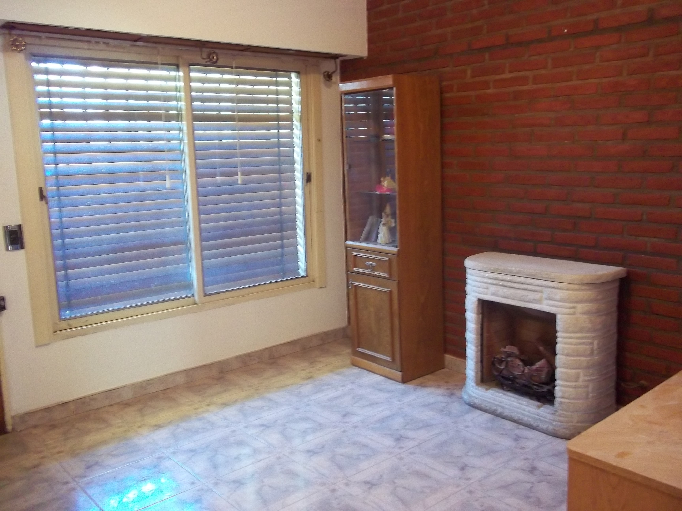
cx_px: 341
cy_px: 256
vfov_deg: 44.2
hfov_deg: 56.8
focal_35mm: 32
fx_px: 630
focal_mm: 5.7
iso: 278
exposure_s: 1/8
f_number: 2.9
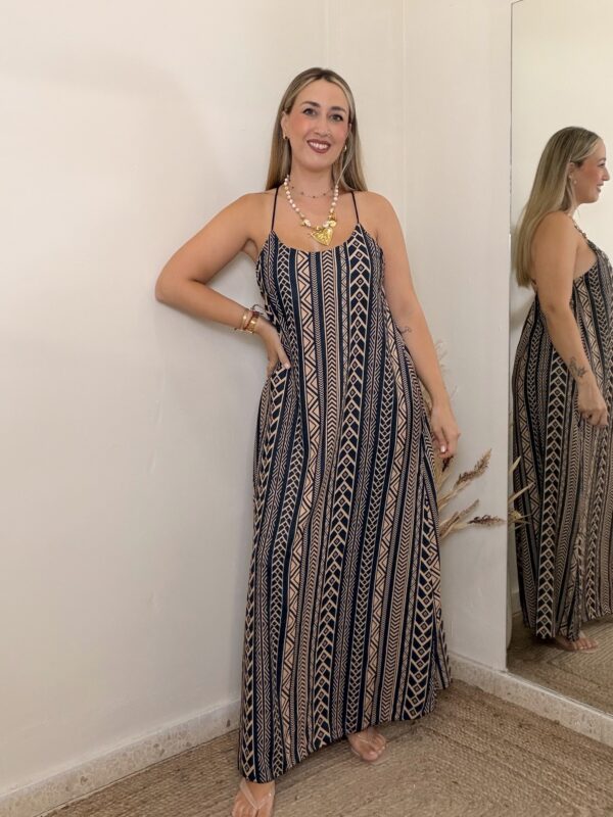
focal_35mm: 30
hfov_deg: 46.8
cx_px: 306
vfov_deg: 60.0
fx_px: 708
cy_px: 408
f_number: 1.9
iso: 100
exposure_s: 1/50
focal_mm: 2.71
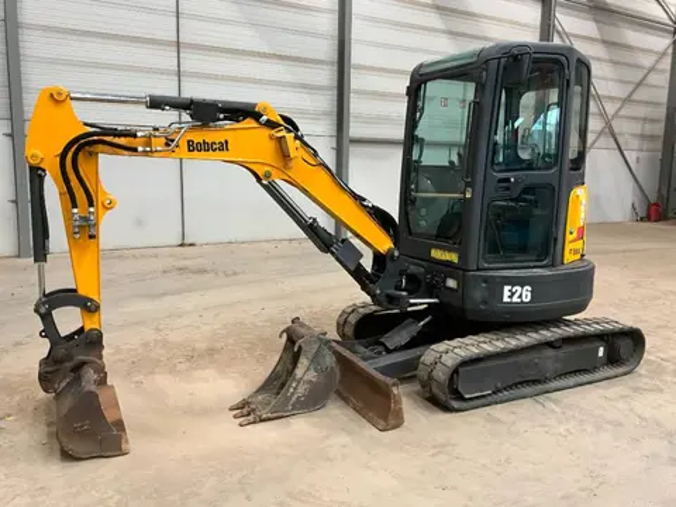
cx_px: 338
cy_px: 254
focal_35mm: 29
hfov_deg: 61.7
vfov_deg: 48.2
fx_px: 566
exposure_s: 1/60
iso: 200
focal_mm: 3
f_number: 1.8
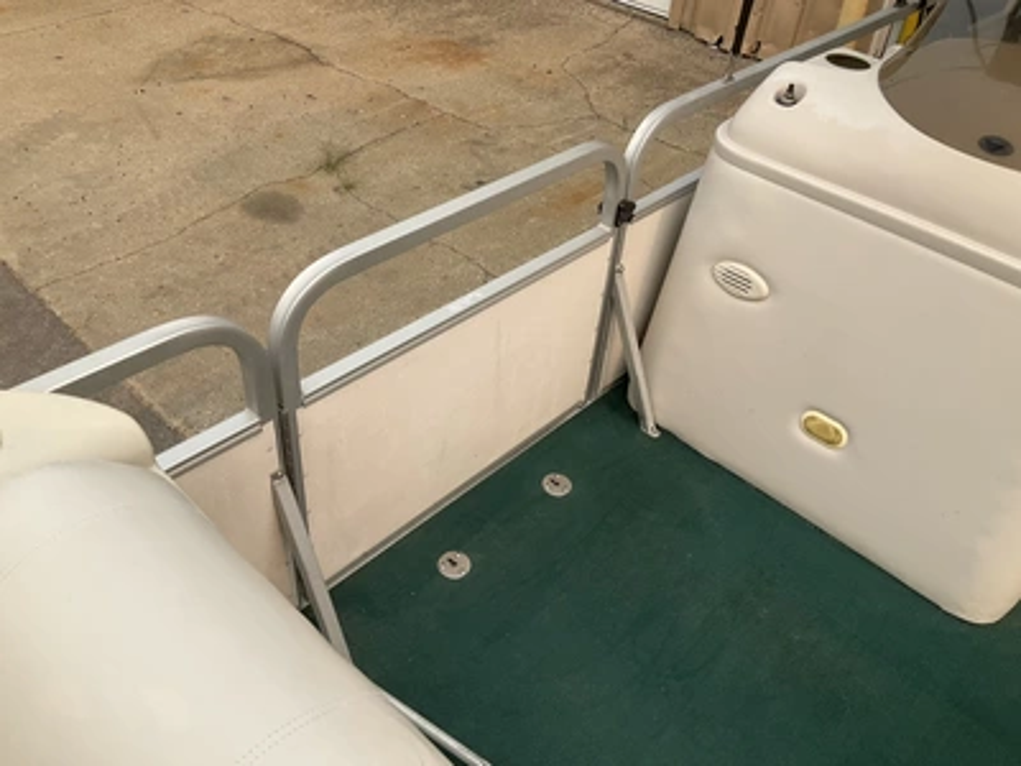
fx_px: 855
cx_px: 510
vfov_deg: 48.2
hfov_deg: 61.7
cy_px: 383
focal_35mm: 29
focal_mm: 3
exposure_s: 1/1035
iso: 25
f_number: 1.8
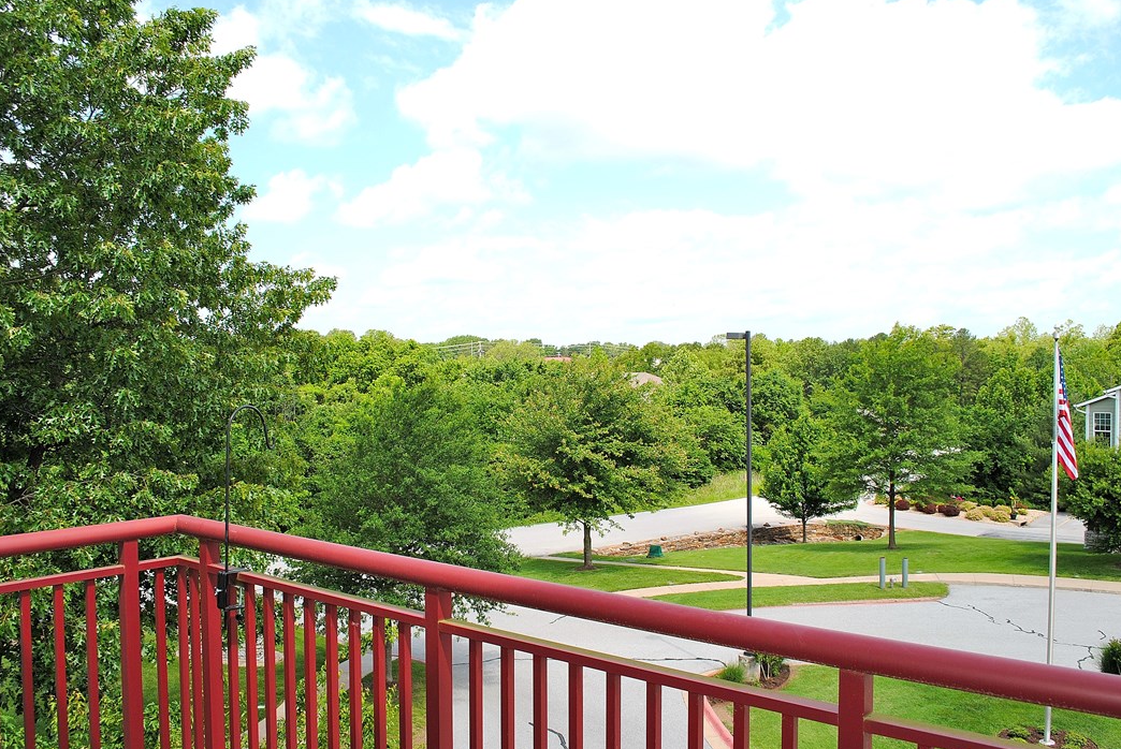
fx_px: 873
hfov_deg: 65.4
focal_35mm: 28
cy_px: 379
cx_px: 573
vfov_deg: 46.5
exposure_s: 1/200
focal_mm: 18
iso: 100
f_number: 7.1
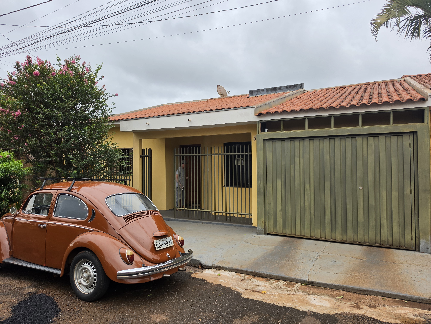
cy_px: 162
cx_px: 216
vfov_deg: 58.9
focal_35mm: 23
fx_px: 286
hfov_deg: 73.9
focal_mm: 6.5
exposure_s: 1/3151
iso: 64
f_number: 1.4
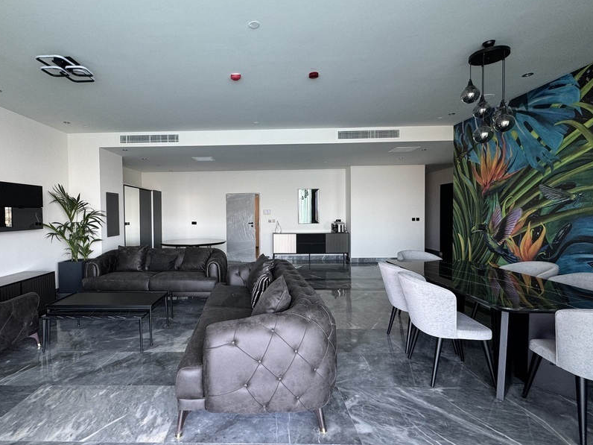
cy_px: 222
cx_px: 251
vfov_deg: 71.6
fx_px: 308
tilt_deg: -1.2
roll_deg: +0.6
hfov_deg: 87.1
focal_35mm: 18
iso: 125
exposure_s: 1/99
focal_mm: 2.22
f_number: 2.2
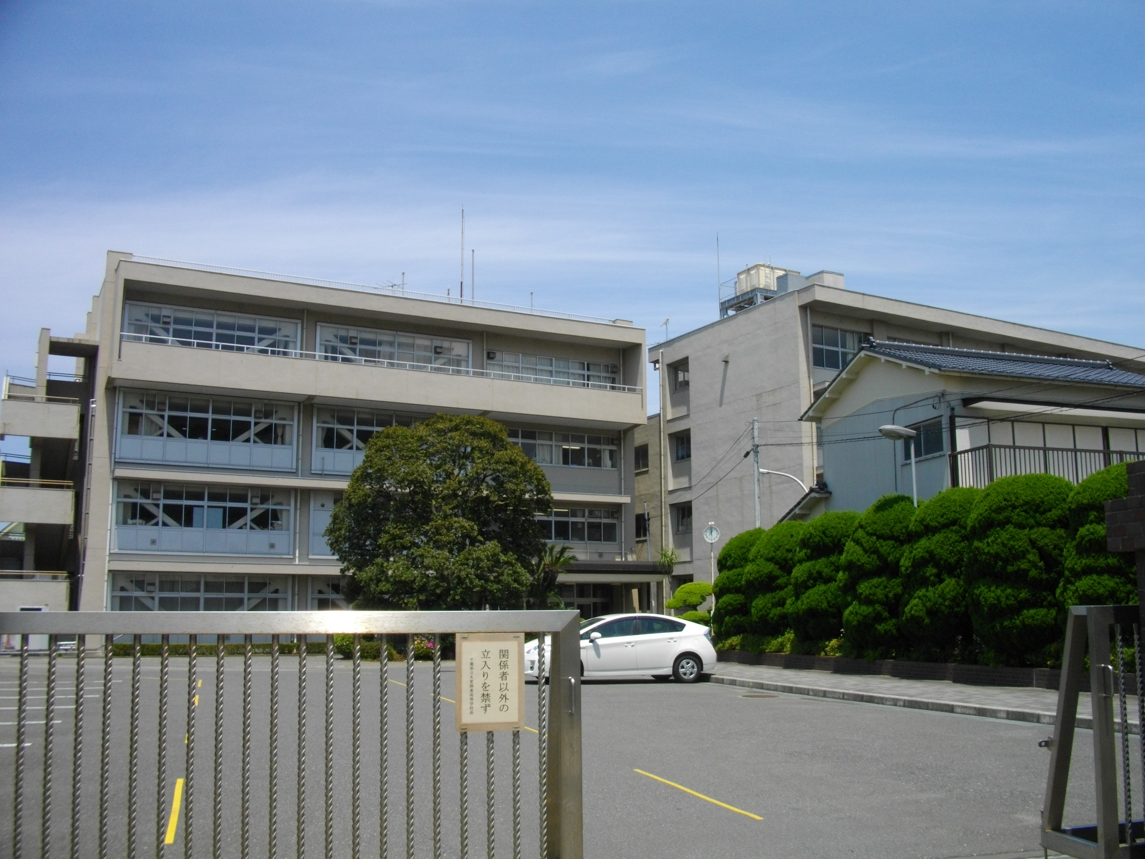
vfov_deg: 44.2
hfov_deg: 56.8
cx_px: 572
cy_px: 430
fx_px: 1058
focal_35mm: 32
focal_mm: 5.7
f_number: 5.5
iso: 100
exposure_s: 1/500
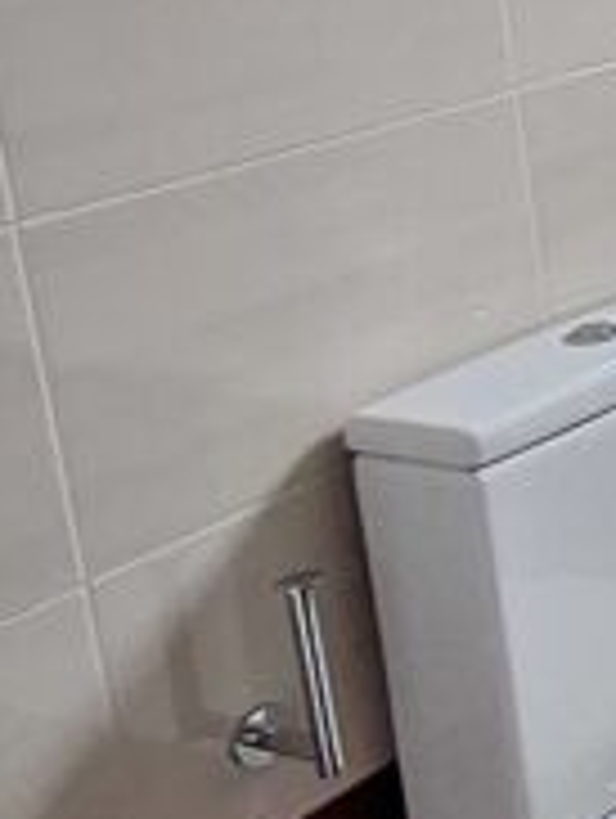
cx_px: 1430
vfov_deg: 25.5
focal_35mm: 73
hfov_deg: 14.4
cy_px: 22
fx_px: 1728
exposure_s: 1/40
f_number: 2.2
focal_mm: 1.74
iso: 200
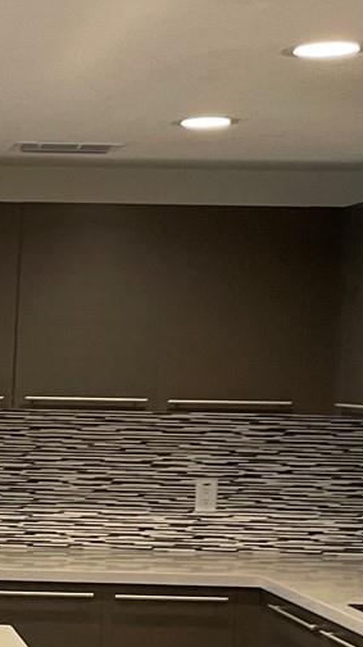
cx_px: -203
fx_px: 1542
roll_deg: -2.6
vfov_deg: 23.2
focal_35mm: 90
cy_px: 542
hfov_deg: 12.7
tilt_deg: -4.9
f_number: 1.6
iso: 200
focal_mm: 4.2
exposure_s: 1/60
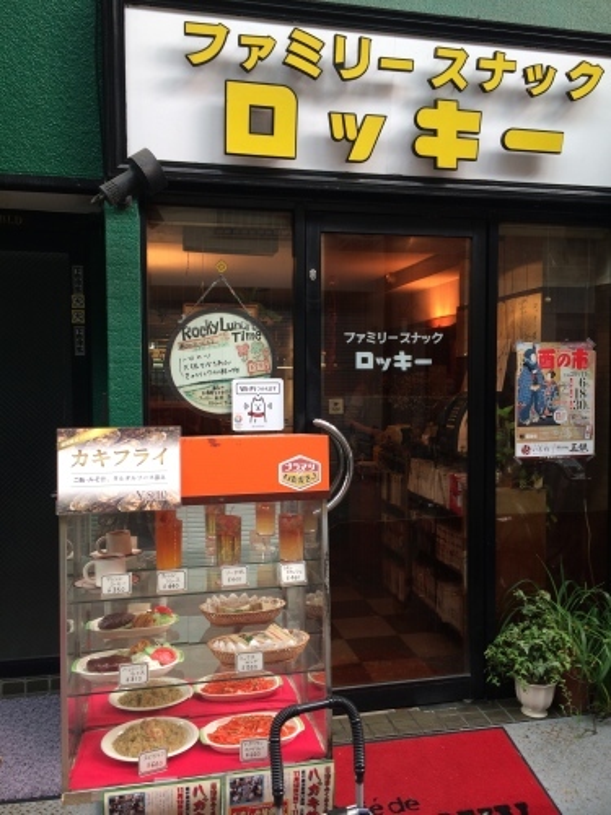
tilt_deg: -2.6
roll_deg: +1.2
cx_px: 306
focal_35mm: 29
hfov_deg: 48.2
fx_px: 682
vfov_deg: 61.7
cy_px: 408
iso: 40
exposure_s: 1/30
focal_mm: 4.15
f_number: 2.2
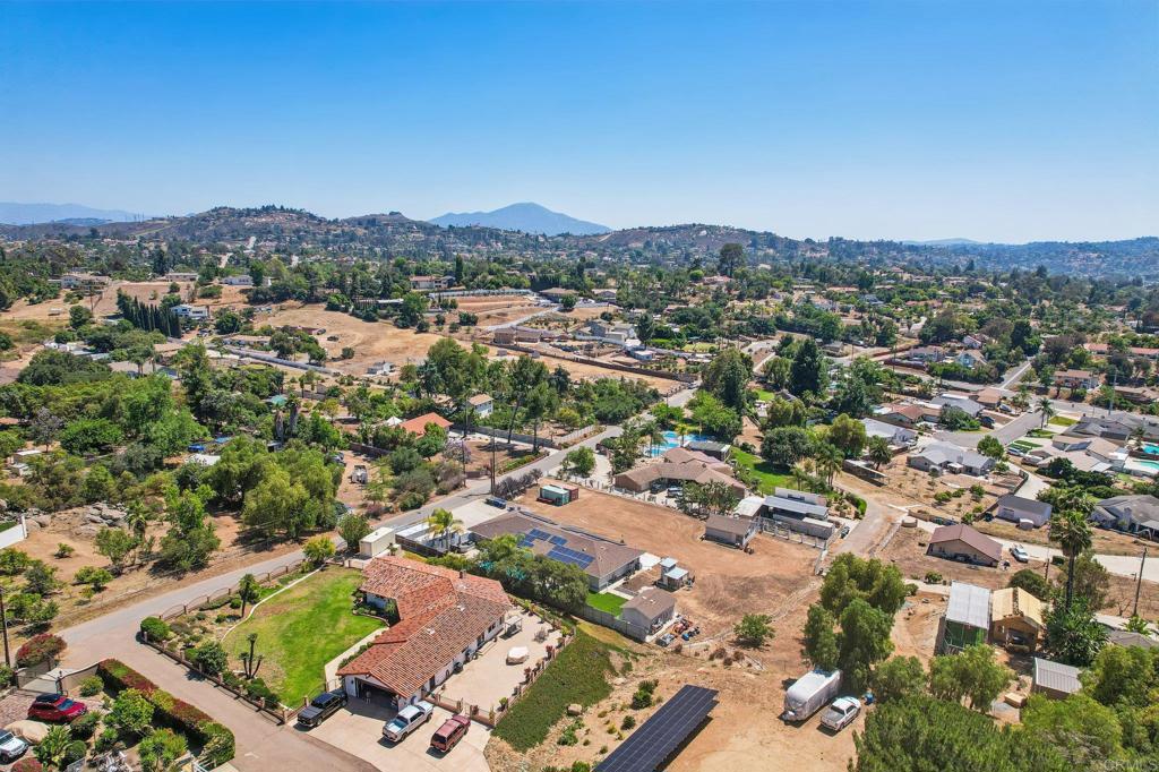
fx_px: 708
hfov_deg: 78.6
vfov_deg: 57.2
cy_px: 386
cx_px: 580
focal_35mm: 22
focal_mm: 8.4
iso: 120
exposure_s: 1/640
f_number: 2.8
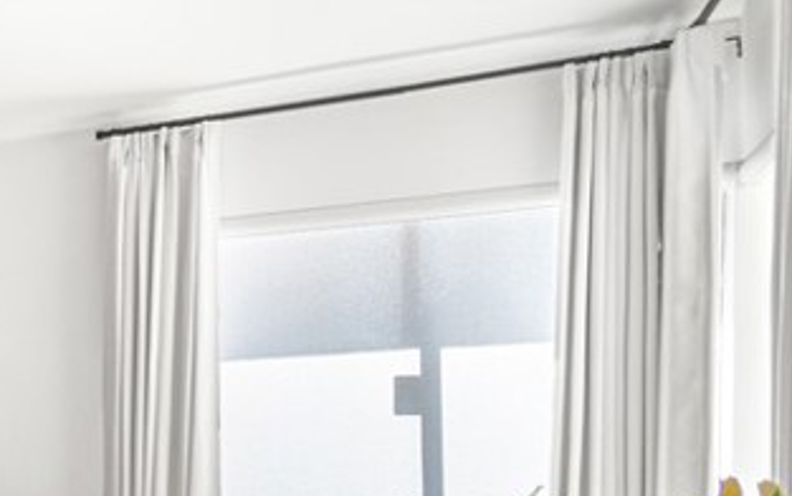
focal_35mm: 50
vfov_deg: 25.2
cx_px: -359
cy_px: 438
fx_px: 1080
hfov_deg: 28.4
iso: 320
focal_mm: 10
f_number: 7.1
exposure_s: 1/20
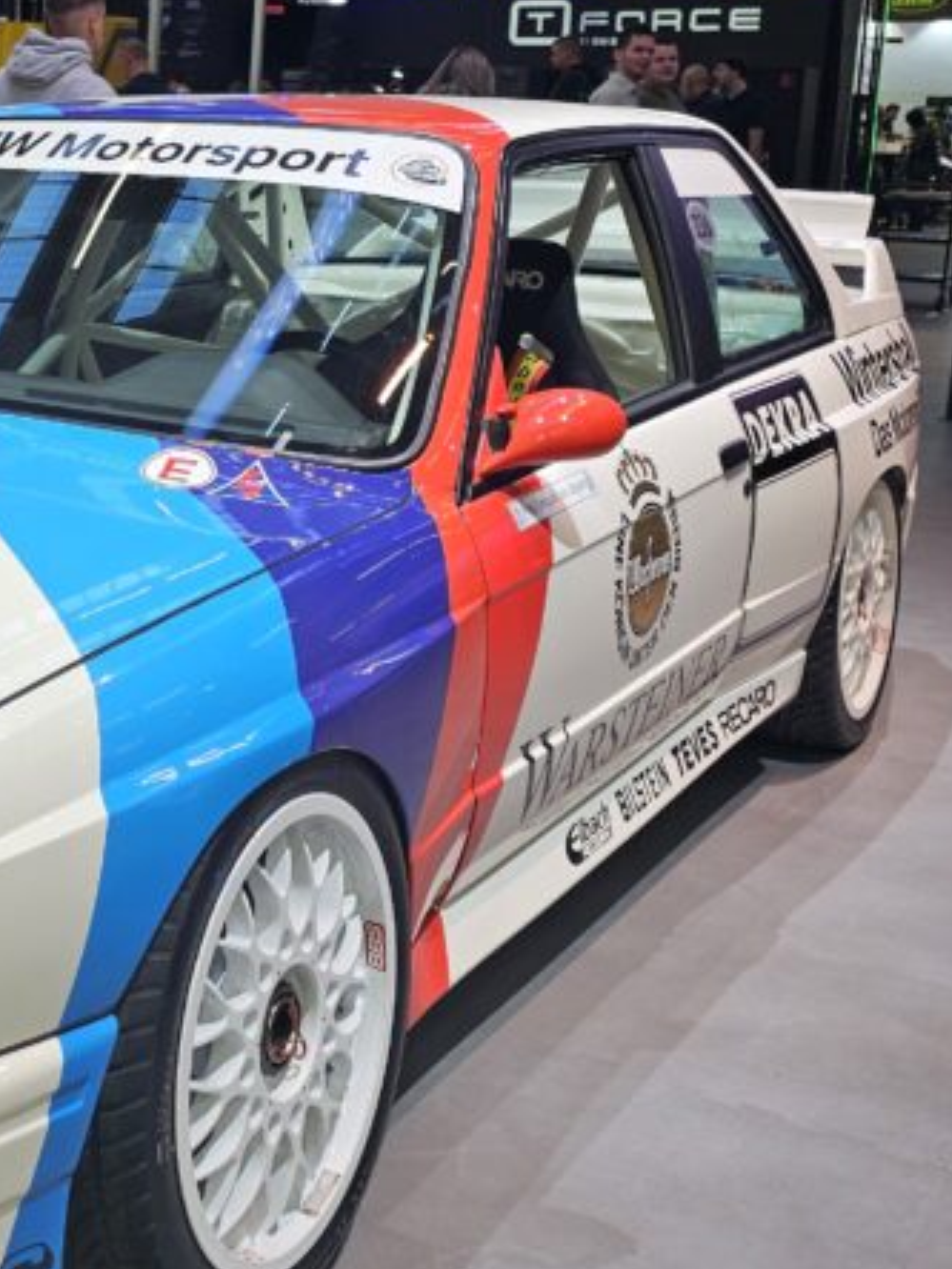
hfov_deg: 25.6
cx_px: -77
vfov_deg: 35.9
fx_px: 1943
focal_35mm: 53
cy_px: 469
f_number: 1.7
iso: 12
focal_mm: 6.3
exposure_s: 1/100
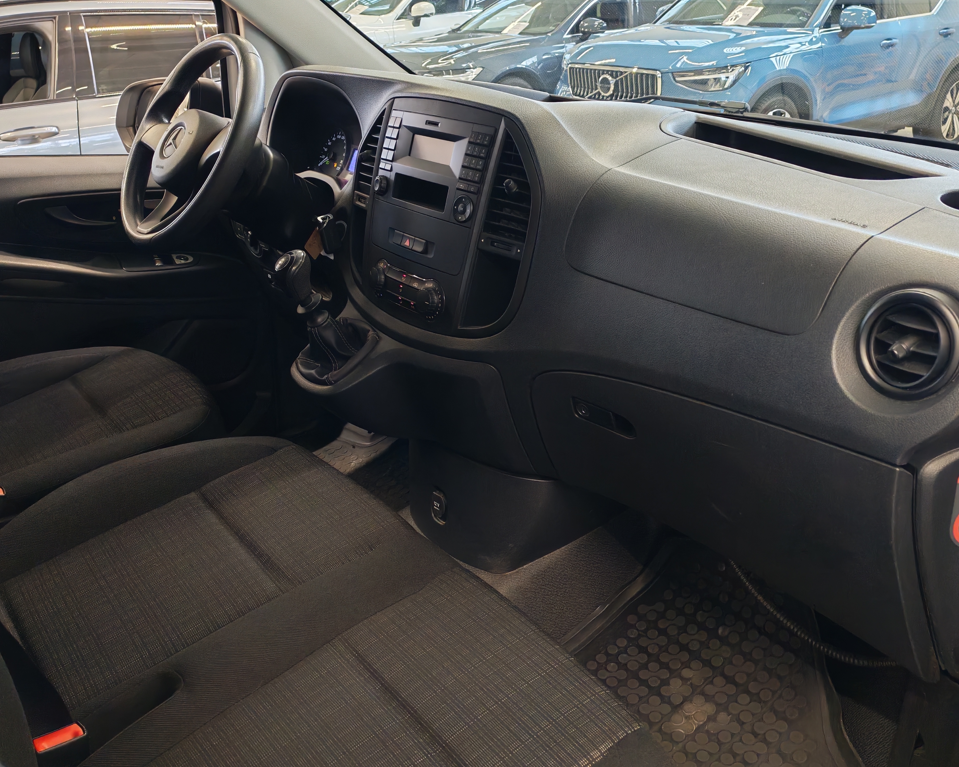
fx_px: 937
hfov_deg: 54.2
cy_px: 375
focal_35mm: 33
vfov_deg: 44.5
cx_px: 471
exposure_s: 1/100
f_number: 1.9
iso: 1250
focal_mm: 6.12
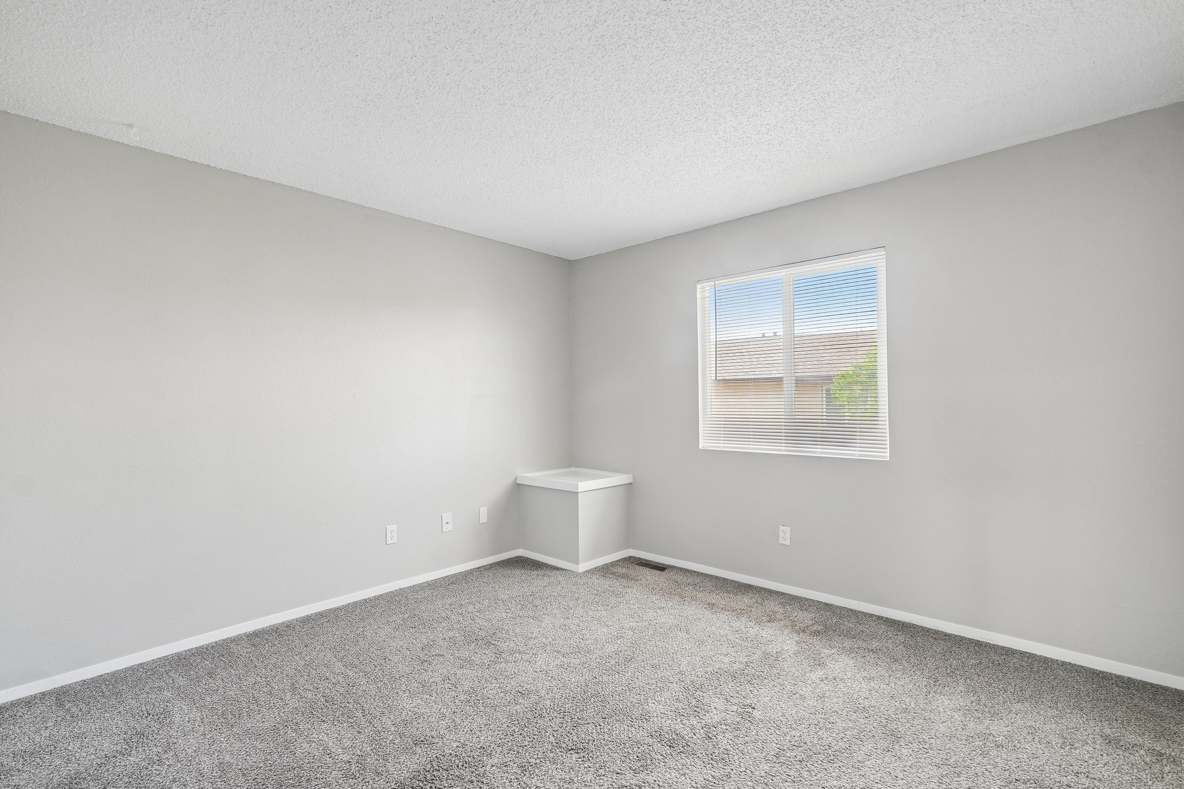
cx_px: 592
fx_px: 493
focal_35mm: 15
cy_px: 394
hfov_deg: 100.4
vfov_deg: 77.3
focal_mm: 10
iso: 800
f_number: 8
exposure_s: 1/10
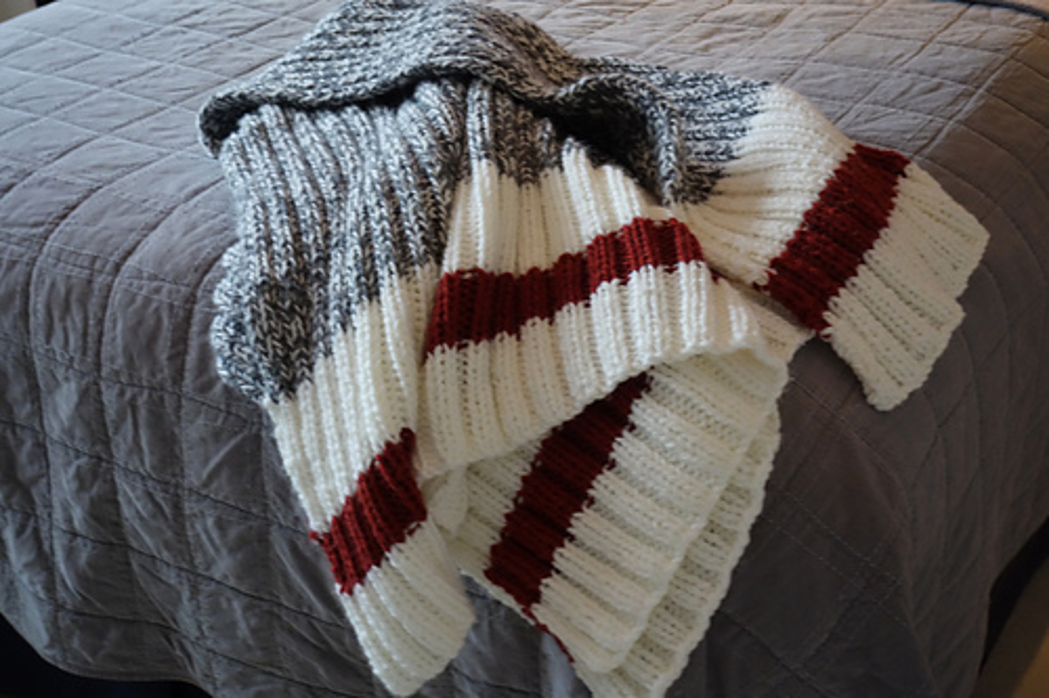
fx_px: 1573
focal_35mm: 54
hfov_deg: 36.9
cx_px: 524
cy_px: 349
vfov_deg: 25.0
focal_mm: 19.98
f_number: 3.5
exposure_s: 1/20
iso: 800
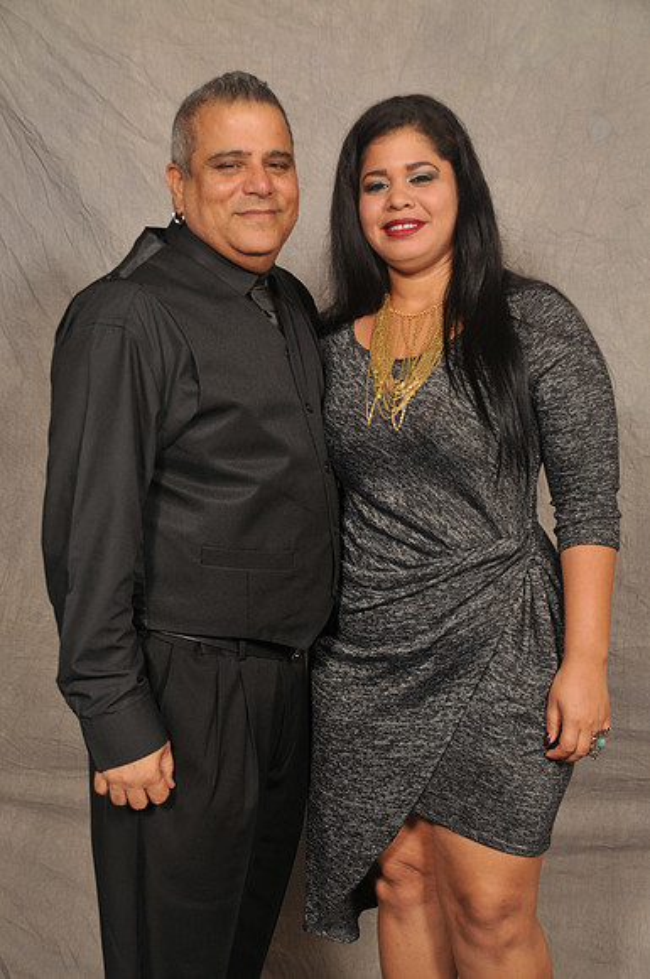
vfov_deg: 41.2
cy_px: 490
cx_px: 325
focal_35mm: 48
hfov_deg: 28.0
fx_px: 1304
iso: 200
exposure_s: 1/125
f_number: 5.6
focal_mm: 32
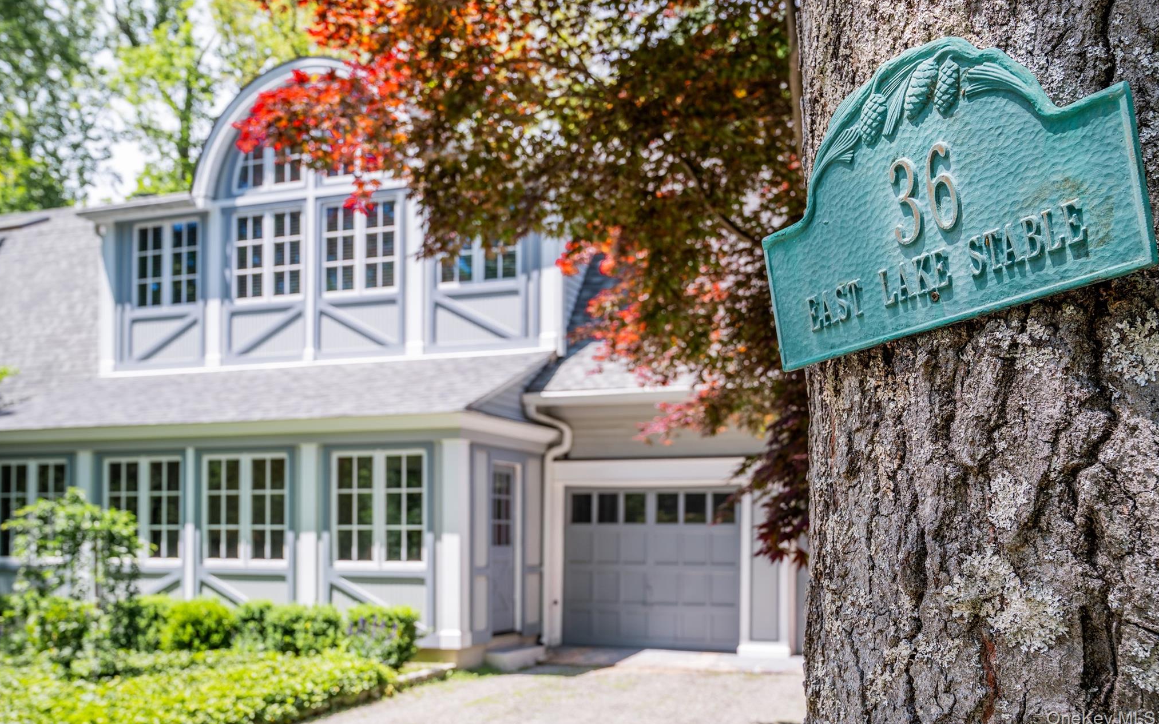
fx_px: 1122
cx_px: 577
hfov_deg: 54.6
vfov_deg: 35.8
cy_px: 343
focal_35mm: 36
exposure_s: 1/160
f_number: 6.3
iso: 100
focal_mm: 34.5
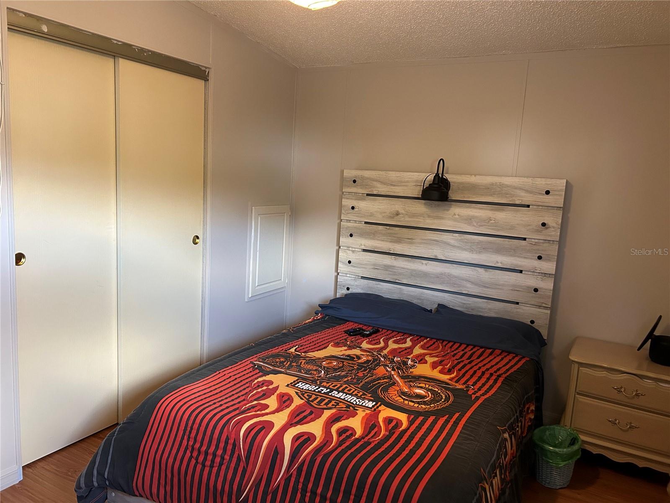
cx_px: 335
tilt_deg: -8.1
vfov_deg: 53.1
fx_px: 503
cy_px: 252
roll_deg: -2.3
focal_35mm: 26
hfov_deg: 67.3
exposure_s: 1/60
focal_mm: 5.7
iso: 400
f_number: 1.5
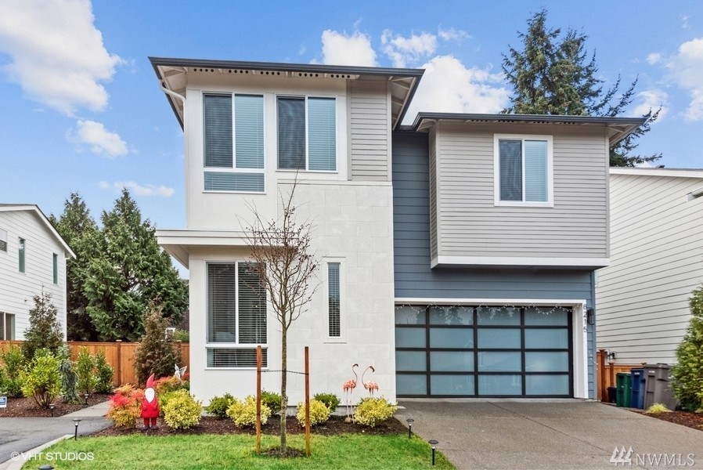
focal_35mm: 24
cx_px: 352
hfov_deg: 73.7
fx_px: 469
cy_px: 235
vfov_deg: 53.2
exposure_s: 1/13
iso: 200
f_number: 8
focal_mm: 24
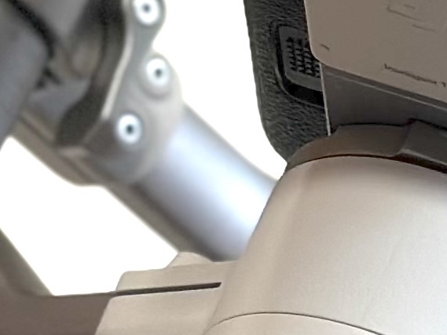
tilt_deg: -59.8
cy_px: 254
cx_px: 816
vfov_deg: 4.4
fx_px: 4391
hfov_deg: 5.7
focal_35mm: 340
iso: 80
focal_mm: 6.86
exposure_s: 1/50
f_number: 1.78
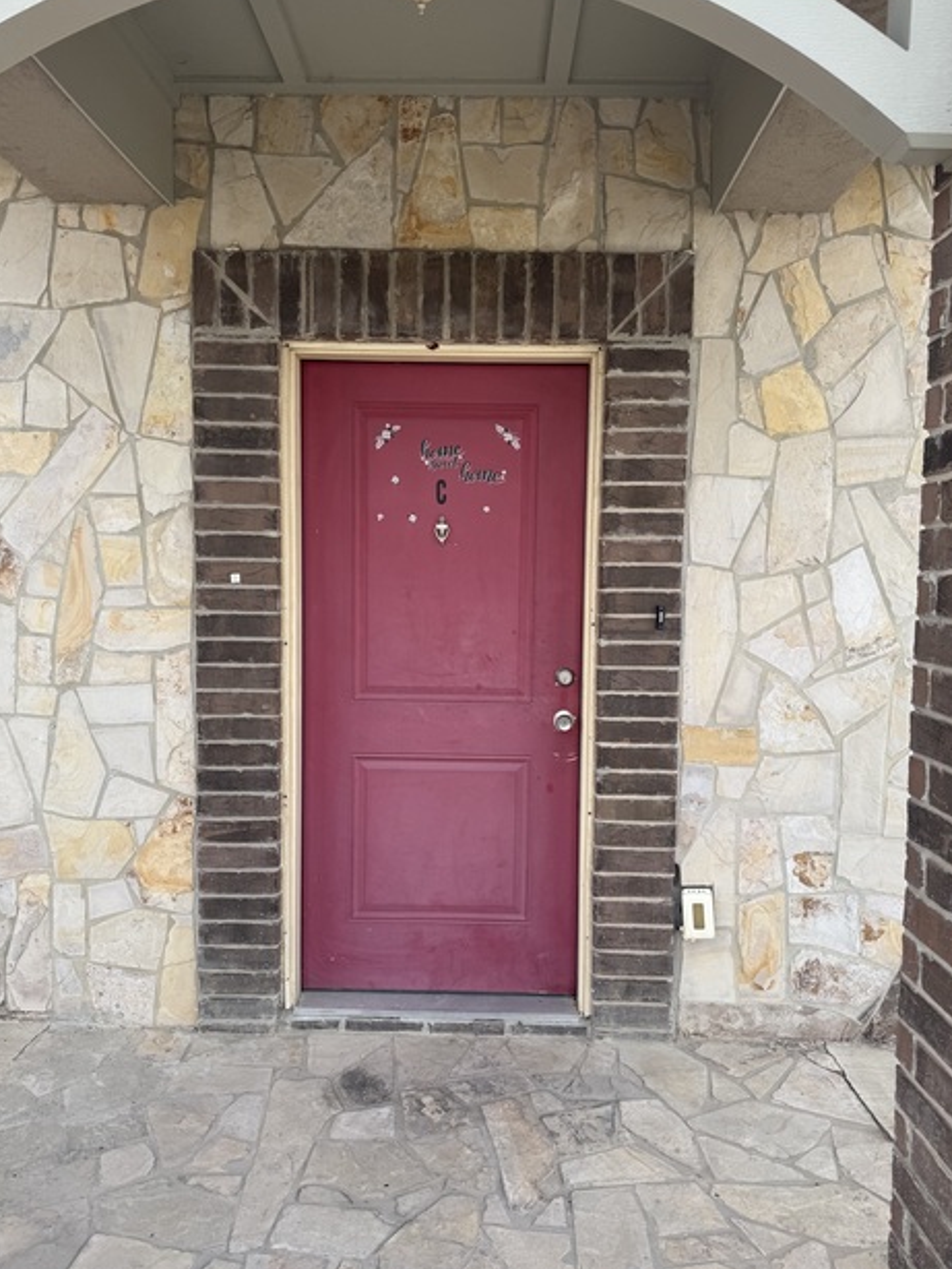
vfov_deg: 69.4
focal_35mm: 25
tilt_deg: -1.6
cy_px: 639
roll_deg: +1.2
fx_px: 916
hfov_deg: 54.9
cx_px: 487
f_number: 1.78
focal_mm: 6.76
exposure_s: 1/1172
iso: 80
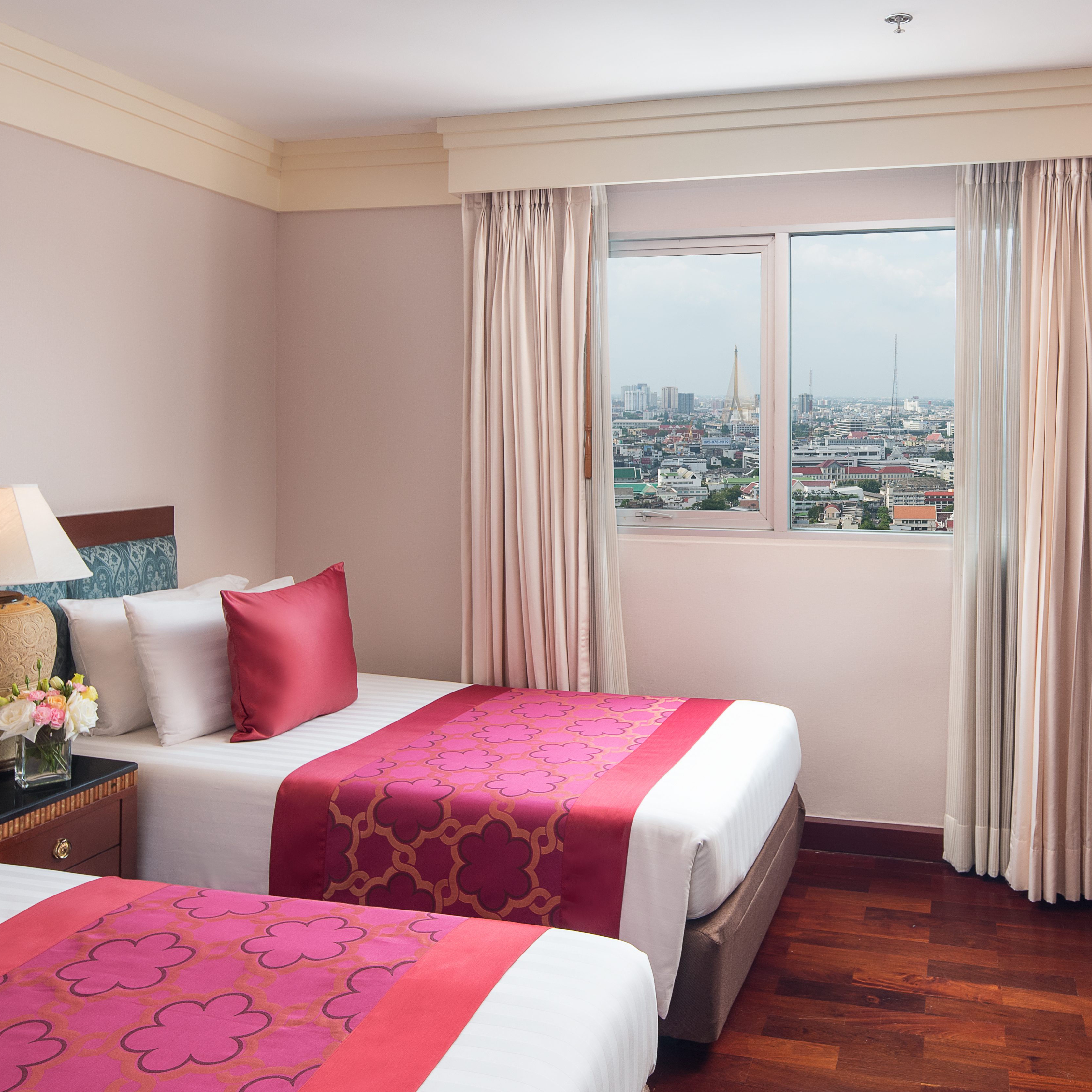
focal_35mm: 29
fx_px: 1035
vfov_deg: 55.4
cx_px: 695
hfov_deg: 54.9
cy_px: 632
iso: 320
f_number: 8
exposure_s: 1/10
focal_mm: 19
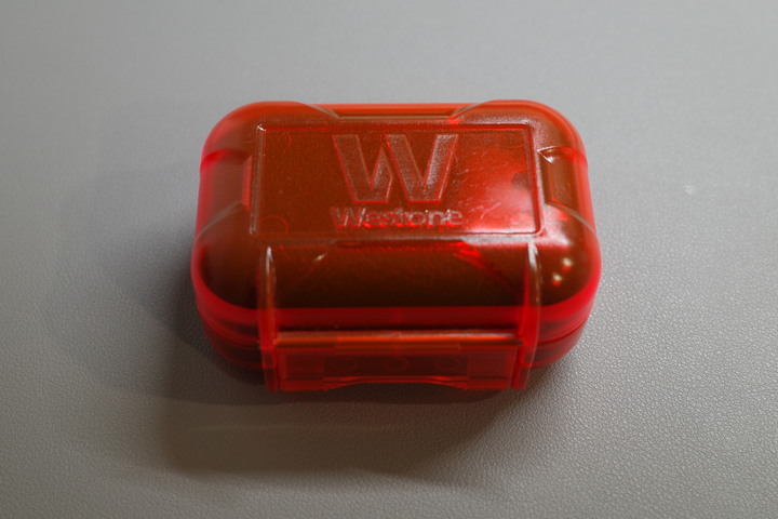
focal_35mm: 50
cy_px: 260
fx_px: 1080
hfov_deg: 39.6
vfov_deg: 27.0
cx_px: 389
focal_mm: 18.3
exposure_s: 1/50
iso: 200
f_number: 2.8
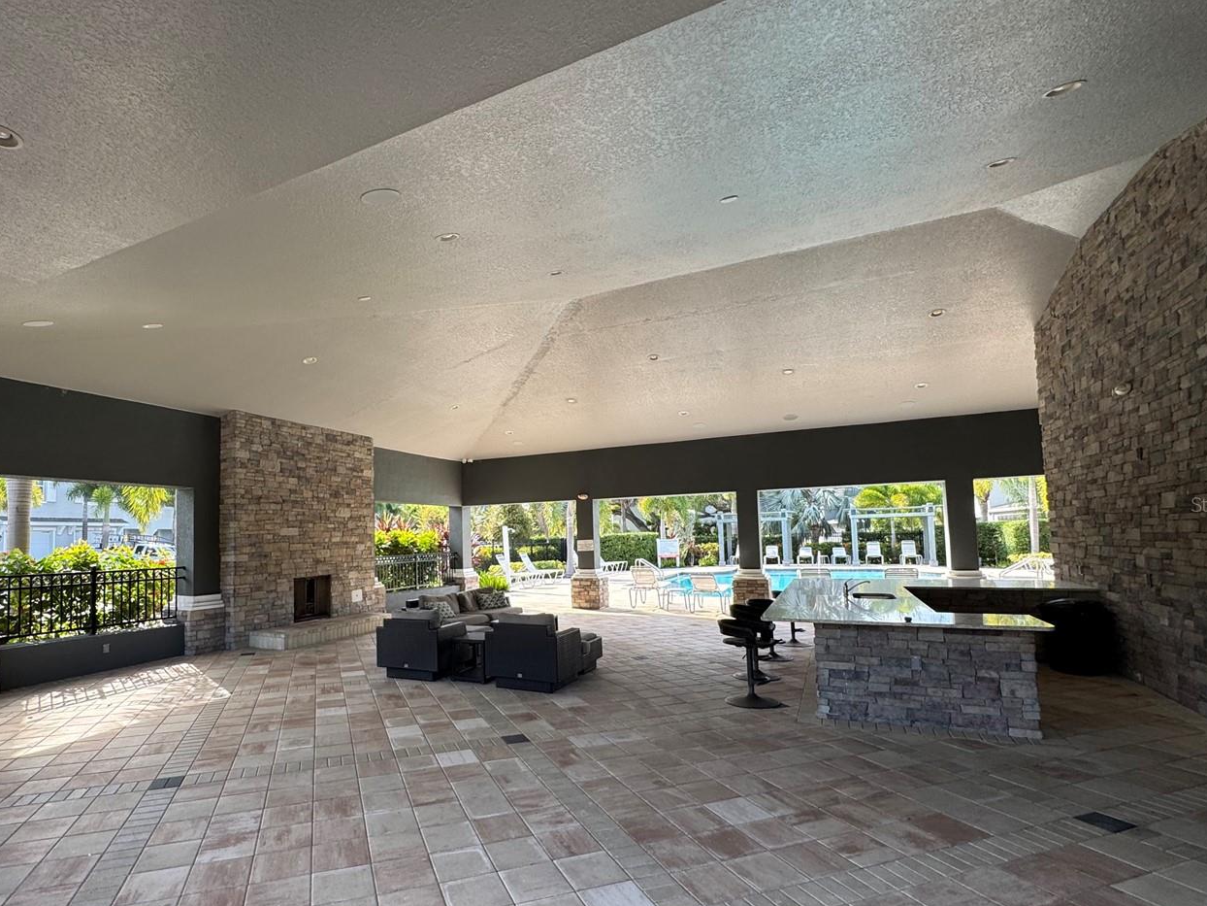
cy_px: 504
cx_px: 506
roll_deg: +0.5
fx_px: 628
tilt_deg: +3.6
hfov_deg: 87.0
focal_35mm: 18
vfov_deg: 71.4
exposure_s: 1/157
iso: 40
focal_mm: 2.22
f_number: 2.2
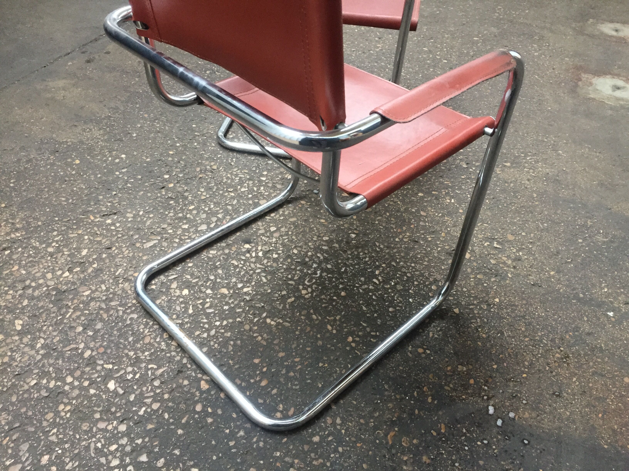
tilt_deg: -41.4
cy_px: 236
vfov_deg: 48.2
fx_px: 527
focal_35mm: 29
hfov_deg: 61.7
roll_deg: +0.6
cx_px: 314
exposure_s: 1/33
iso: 250
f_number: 2.2
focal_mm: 4.15
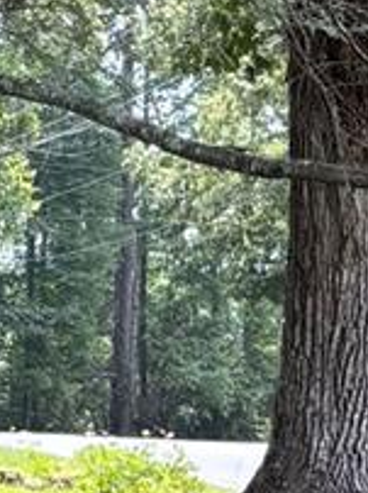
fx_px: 2813
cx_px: -280
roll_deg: +3.1
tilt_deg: -11.1
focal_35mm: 198
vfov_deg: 9.5
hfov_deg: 7.3
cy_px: 925
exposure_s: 1/393
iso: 50
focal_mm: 5.96
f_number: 1.6
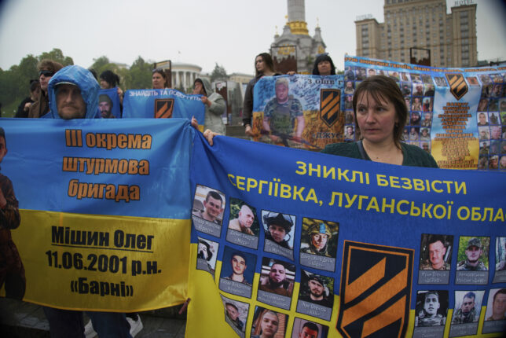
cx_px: 253
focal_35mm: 24
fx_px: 337
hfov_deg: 73.7
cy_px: 169
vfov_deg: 53.2
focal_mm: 24
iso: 400
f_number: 4
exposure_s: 1/50
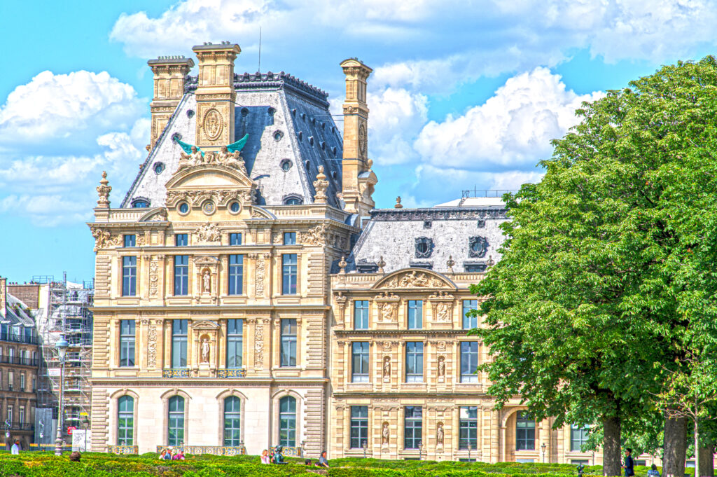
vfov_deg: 11.4
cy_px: 238
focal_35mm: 120
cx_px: 358
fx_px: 2388
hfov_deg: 17.1
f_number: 11
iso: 100
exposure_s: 1/80
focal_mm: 120
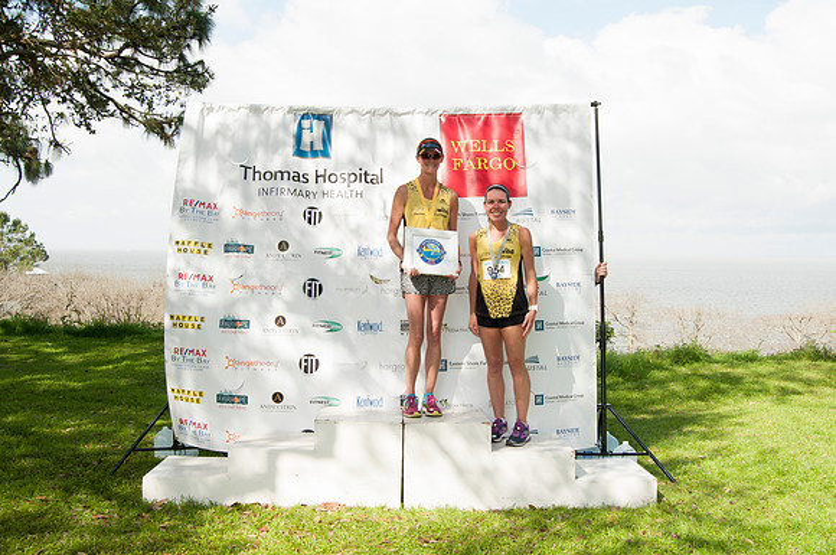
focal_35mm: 33
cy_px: 278
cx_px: 418
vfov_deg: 39.9
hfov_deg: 57.3
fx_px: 765
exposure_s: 1/200
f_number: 9
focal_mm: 22
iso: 250
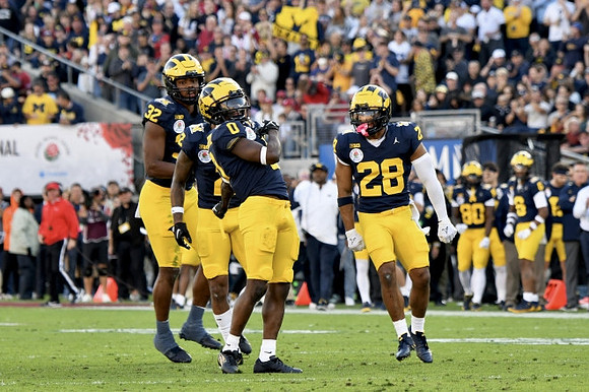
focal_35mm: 360
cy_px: 196
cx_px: 294
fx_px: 5886
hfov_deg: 5.7
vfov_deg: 3.8
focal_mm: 240
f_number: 5.3
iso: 800
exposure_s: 1/500
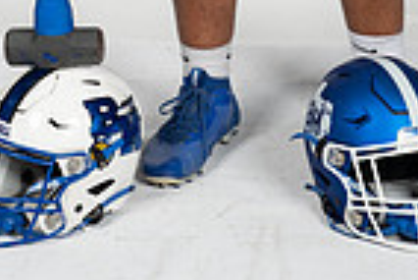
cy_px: -315
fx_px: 2057
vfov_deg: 7.4
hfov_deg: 11.6
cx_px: 174
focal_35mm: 177
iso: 250
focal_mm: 56
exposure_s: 1/400
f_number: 7.1
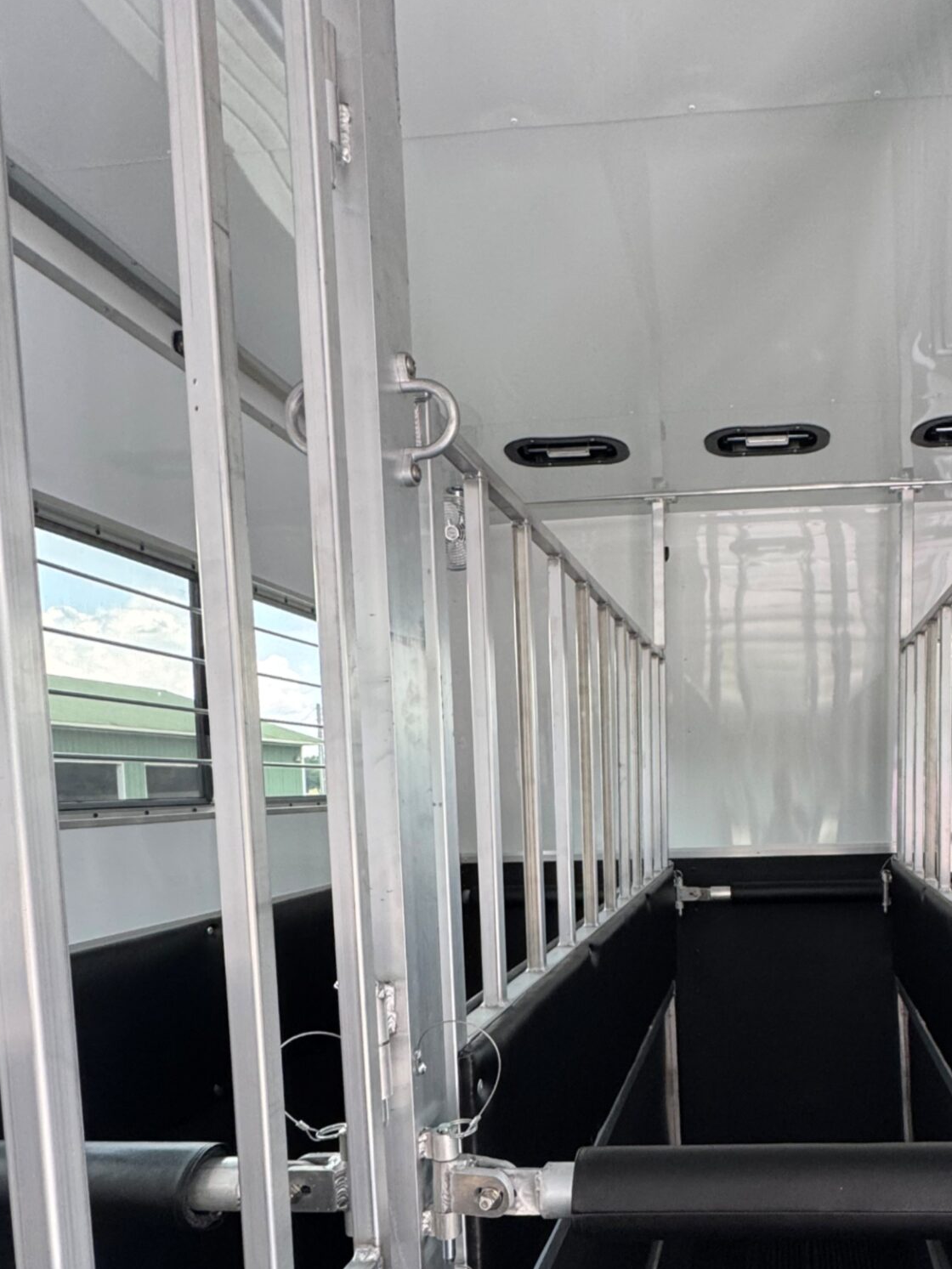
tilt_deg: -4.4
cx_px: 721
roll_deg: +0.3
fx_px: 880
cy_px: 824
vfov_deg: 70.0
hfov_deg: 54.0
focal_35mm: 24
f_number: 2.2
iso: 200
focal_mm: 2.22
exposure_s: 1/99
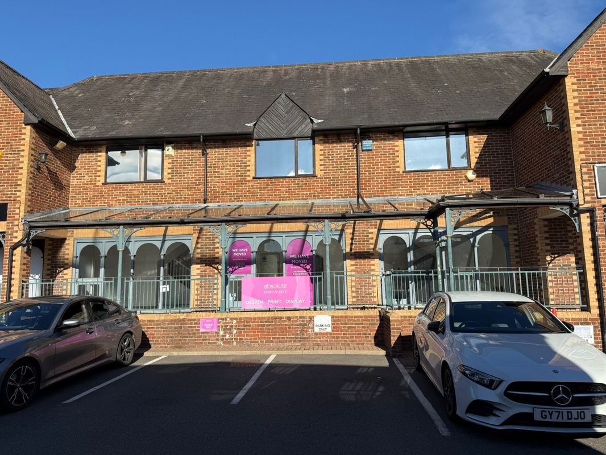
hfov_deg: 69.4
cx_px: 298
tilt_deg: +8.0
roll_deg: +1.3
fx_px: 438
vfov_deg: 54.9
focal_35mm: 25
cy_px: 219
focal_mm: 6.76
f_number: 1.78
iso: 80
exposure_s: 1/4673
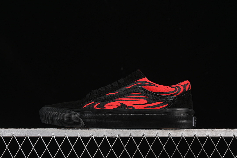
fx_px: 494
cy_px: 79
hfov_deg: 27.0
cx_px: 118
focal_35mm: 75
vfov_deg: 18.2
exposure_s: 1/60
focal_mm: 50
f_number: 6.3
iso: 160
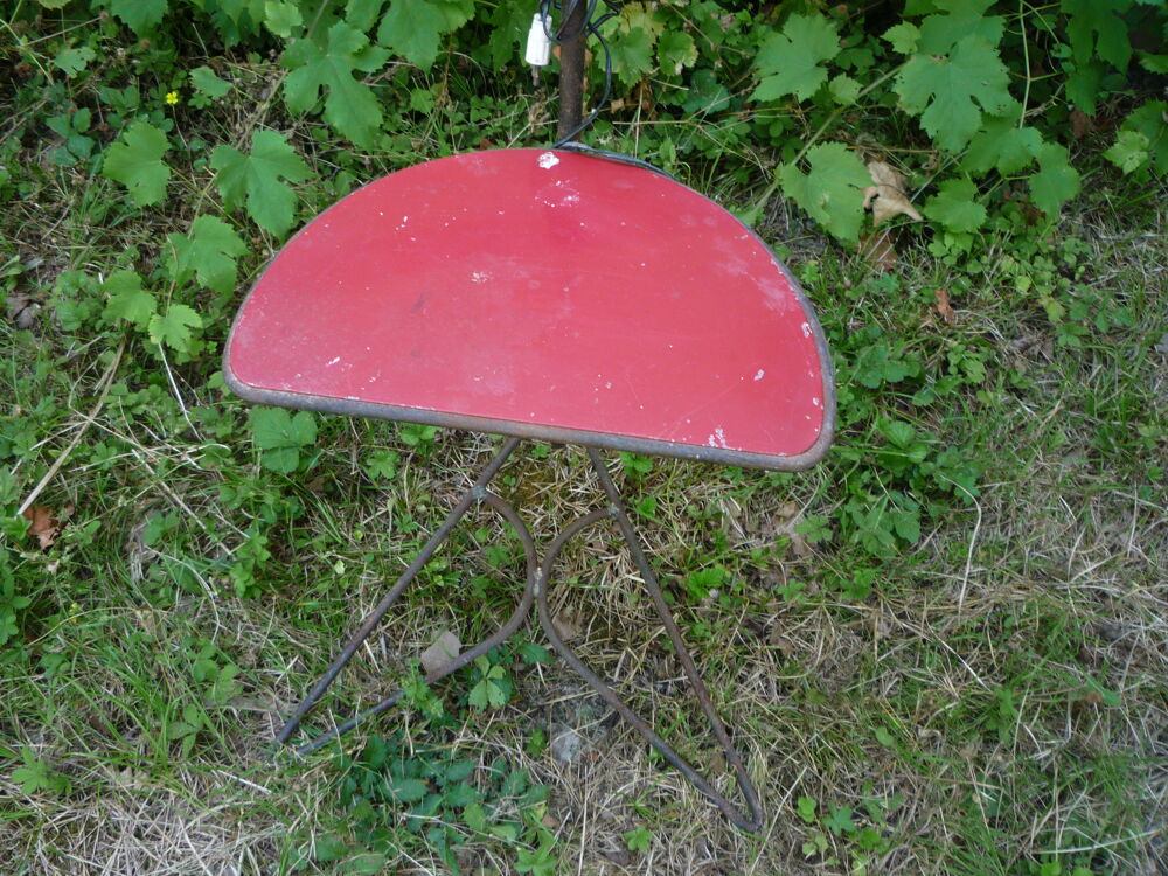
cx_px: 584
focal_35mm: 30
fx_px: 1012
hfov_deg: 60.0
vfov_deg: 46.8
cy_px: 438
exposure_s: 1/30
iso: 100
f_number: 3.3
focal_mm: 5.2
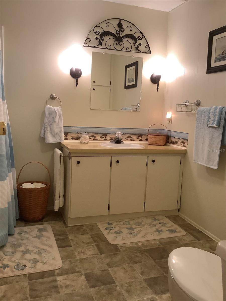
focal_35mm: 31
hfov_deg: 45.4
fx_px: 270
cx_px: 113
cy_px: 150
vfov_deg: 58.4
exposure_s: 1/60
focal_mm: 3.3
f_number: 2.4
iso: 250
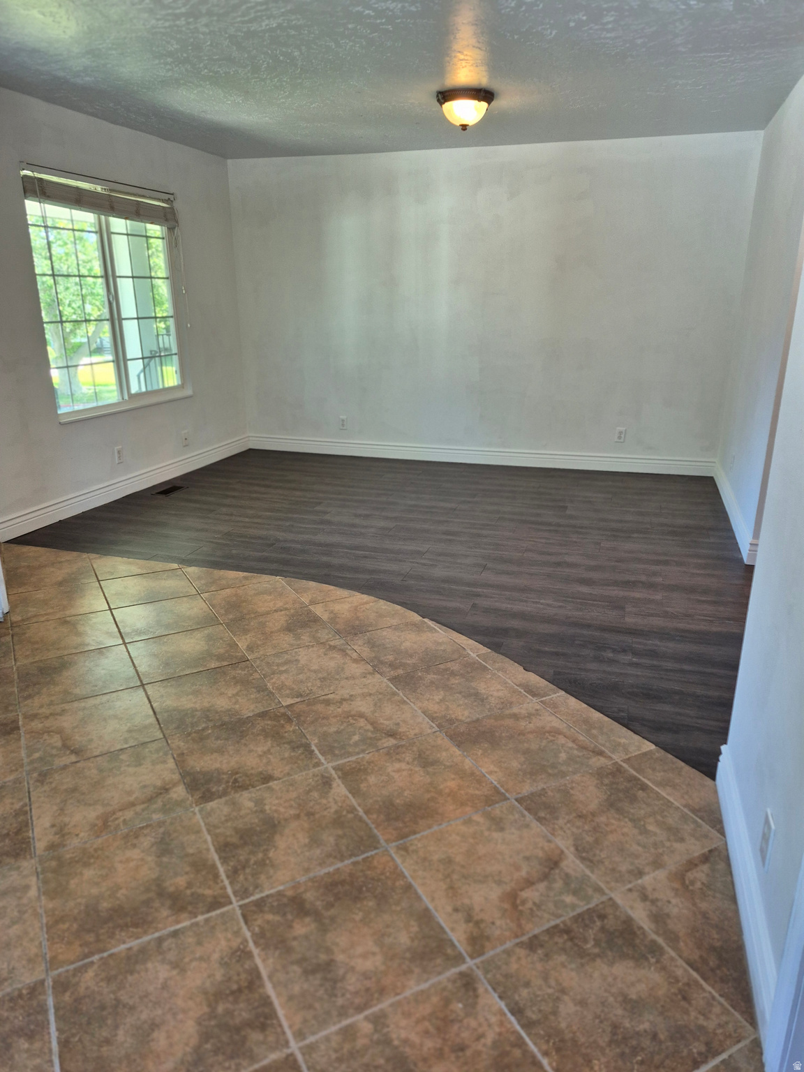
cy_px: 536
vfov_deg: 73.9
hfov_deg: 58.9
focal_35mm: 23
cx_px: 402
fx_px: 712
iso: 200
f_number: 1.8
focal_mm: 5.4
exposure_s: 1/120
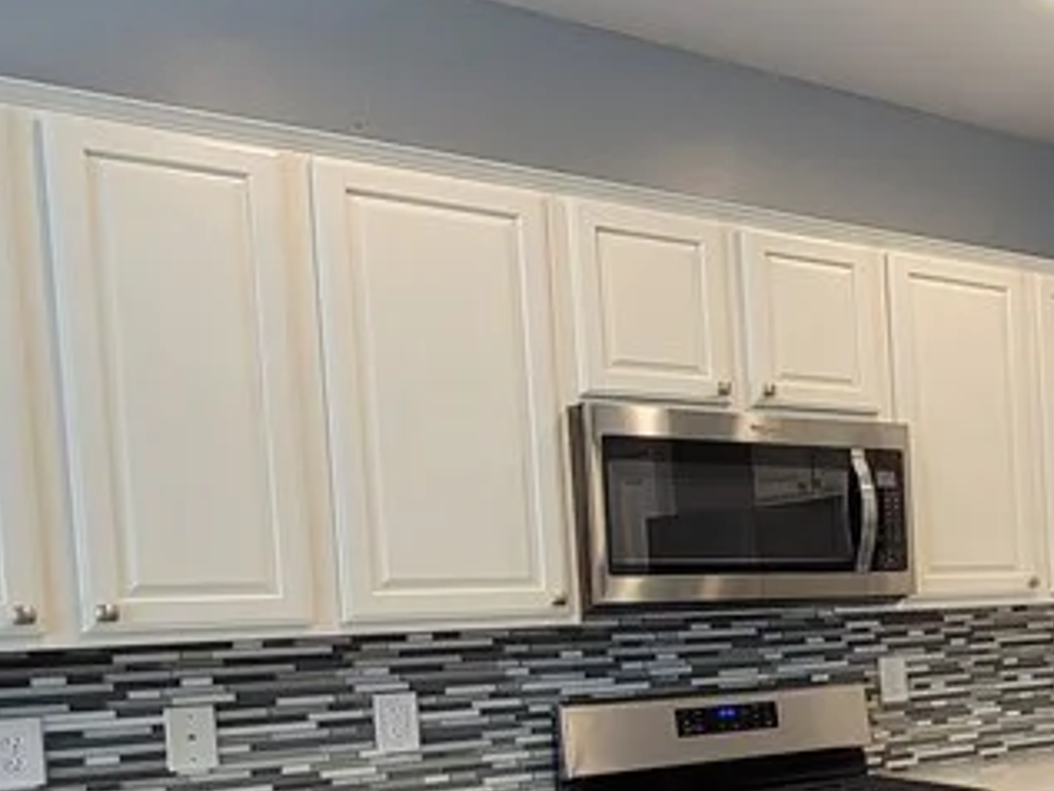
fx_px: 1279
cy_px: 658
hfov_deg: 36.2
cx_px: 1224
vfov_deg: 33.2
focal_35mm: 42
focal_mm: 2.2
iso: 160
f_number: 2.2
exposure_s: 1/60
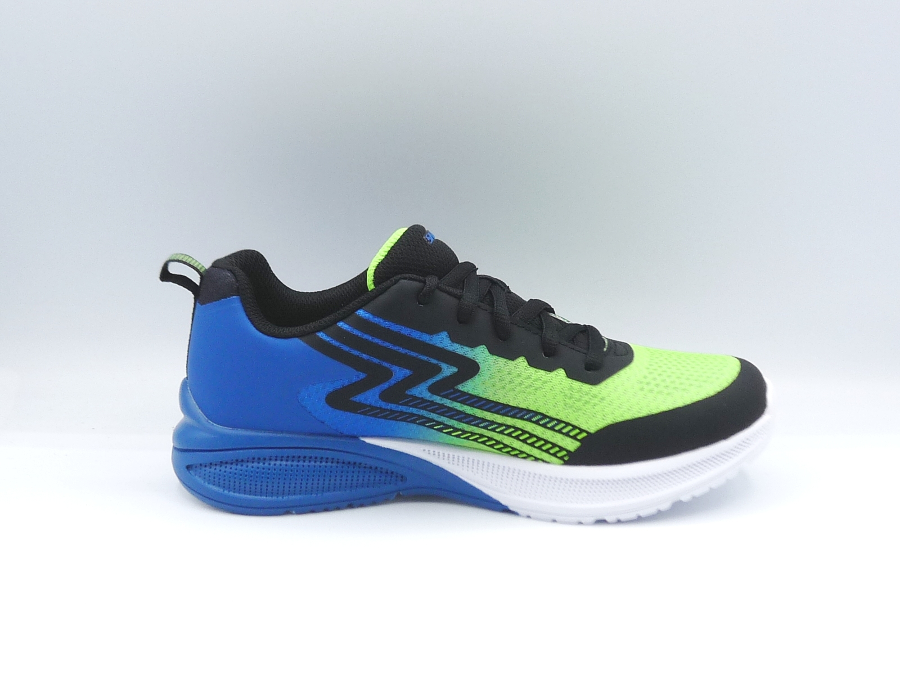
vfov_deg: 29.1
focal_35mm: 50
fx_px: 1300
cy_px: 338
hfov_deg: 38.2
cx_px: 450
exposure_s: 1/200
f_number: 4
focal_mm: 4.9
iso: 100
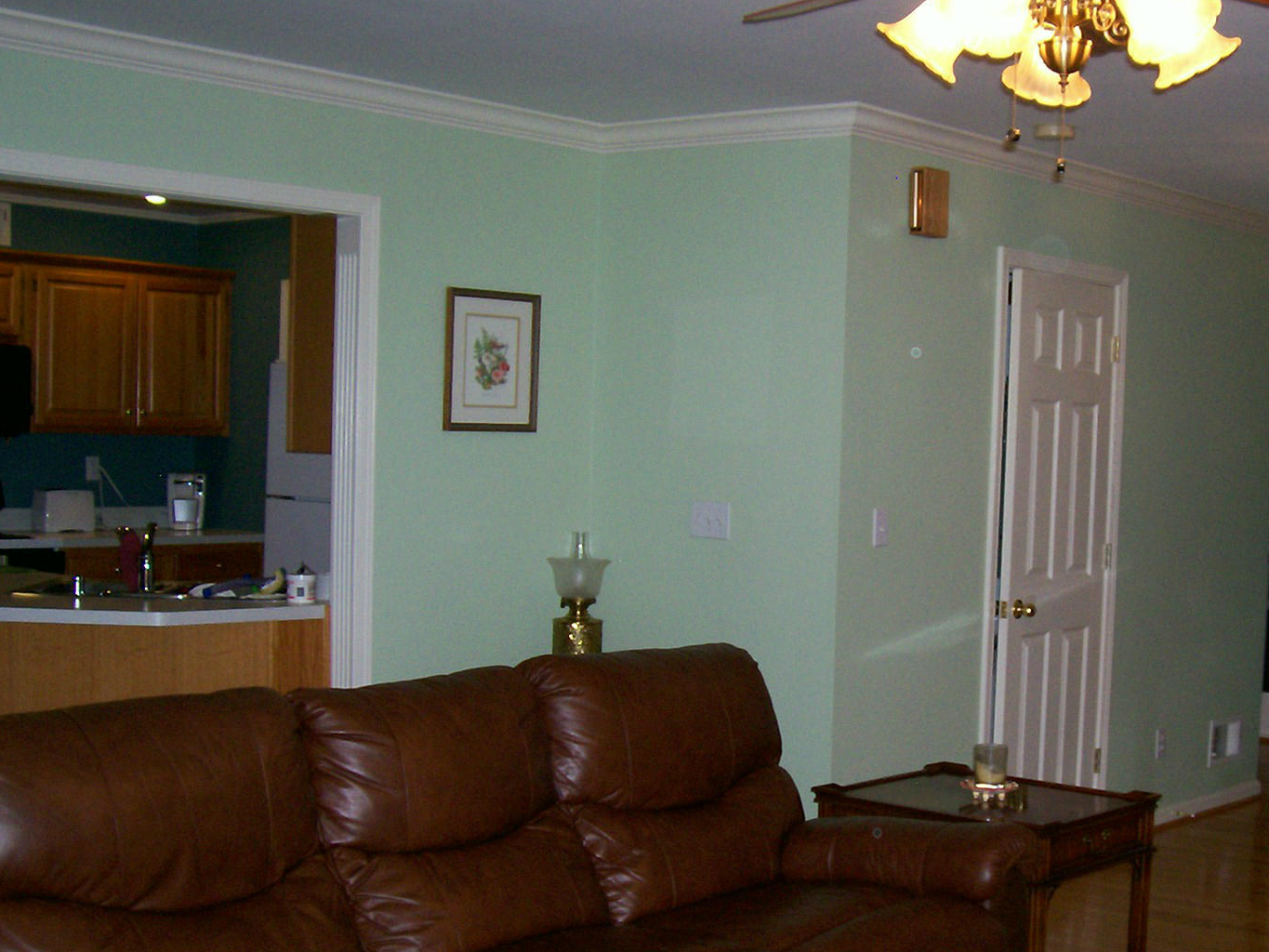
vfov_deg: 28.5
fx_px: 1870
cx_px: 896
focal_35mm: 51
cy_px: 587
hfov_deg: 36.9
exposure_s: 1/112
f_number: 2.7
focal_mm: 5.6
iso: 140
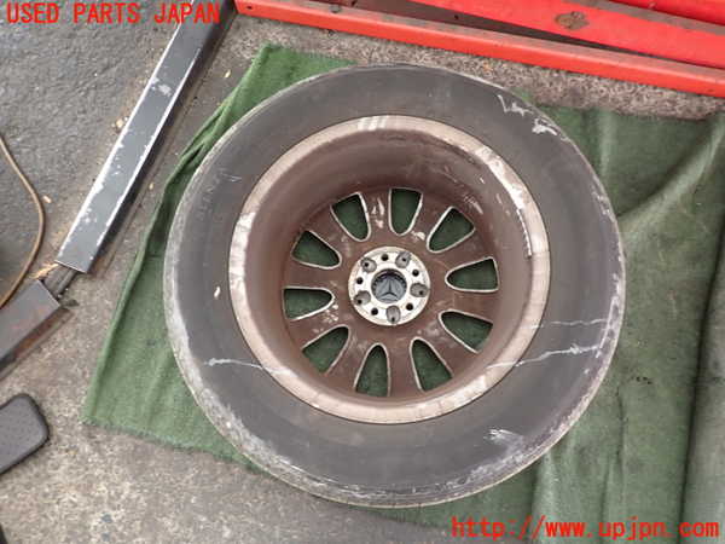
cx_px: 362
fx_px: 524
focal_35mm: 25
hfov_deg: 69.4
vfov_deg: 54.9
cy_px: 272
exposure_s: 1/30
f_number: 2
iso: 200
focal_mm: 4.5
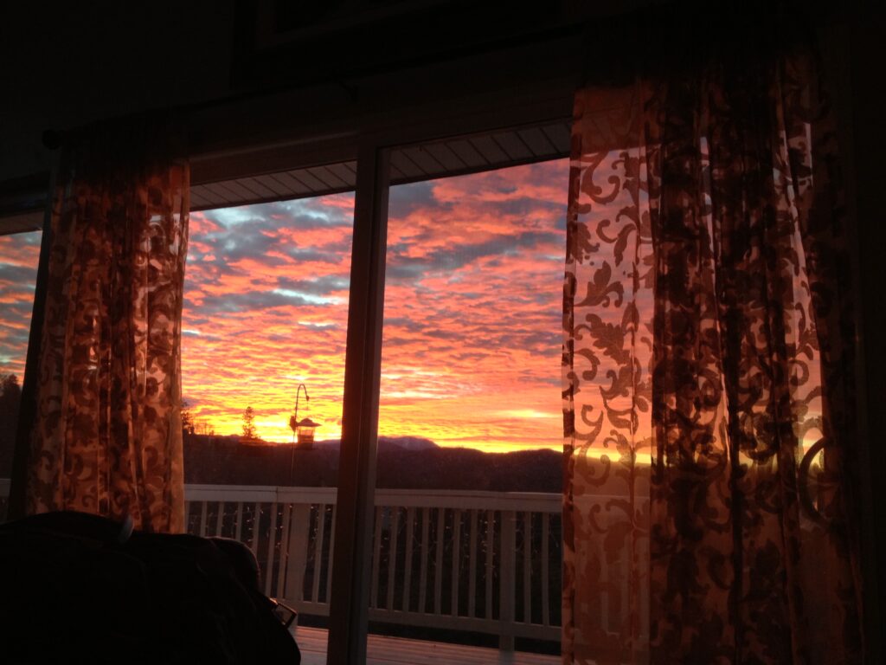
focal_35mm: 35
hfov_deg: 52.6
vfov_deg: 40.7
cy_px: 332
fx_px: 896
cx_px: 443
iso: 125
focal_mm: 4.28
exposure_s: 1/20
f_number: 2.4
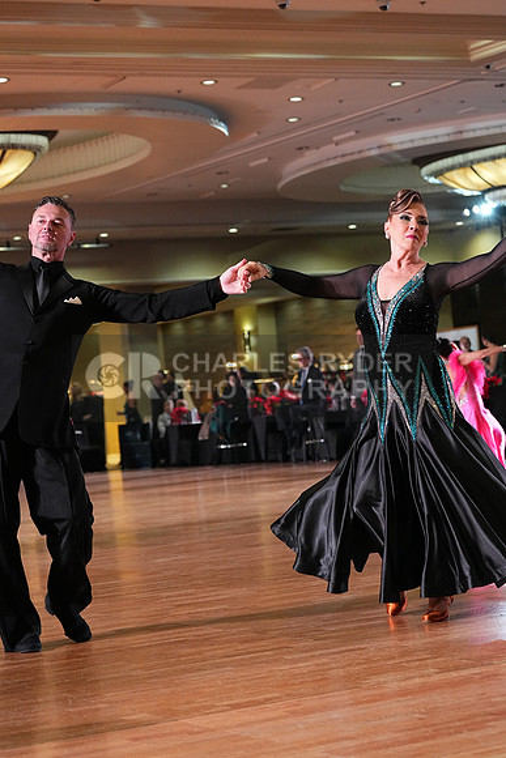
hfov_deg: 15.9
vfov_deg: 23.6
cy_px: 379
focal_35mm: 86
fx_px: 1812
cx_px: 253
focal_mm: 86
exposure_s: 1/400
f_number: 5
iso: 6400
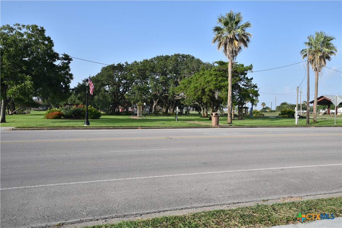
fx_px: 285
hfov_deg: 61.9
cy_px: 114
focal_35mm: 30
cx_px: 171
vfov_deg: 43.6
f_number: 8
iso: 400
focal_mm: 30
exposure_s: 1/750
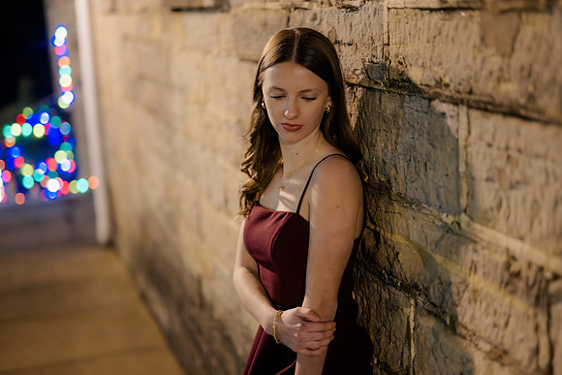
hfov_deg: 39.6
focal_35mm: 50
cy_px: 188
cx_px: 281
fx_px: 781
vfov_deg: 27.0
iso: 2500
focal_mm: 50
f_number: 1.4
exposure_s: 1/125
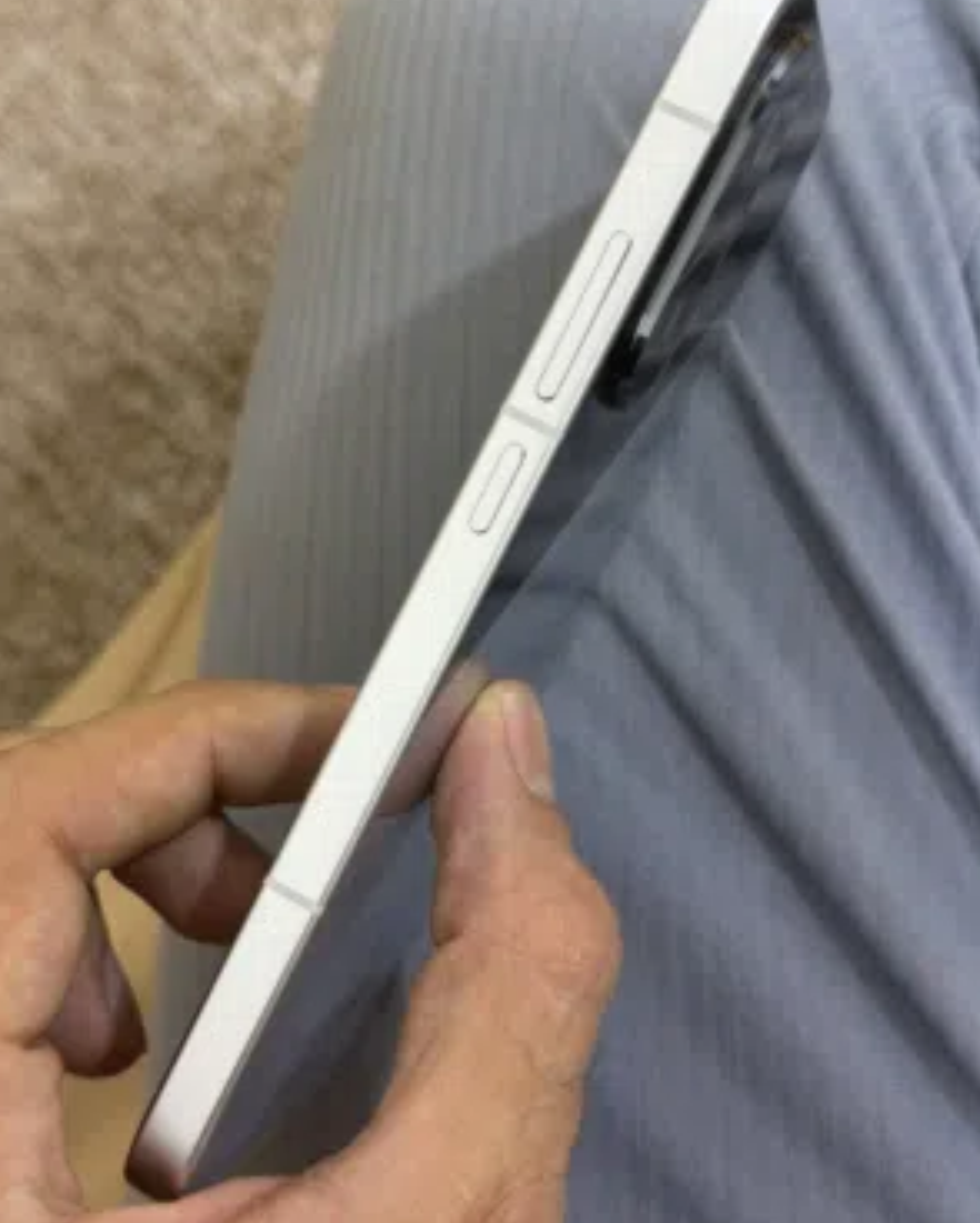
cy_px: 587
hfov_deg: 29.7
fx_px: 1847
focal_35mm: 51
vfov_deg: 36.6
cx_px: 483
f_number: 1.78
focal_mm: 6.76
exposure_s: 1/50
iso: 80
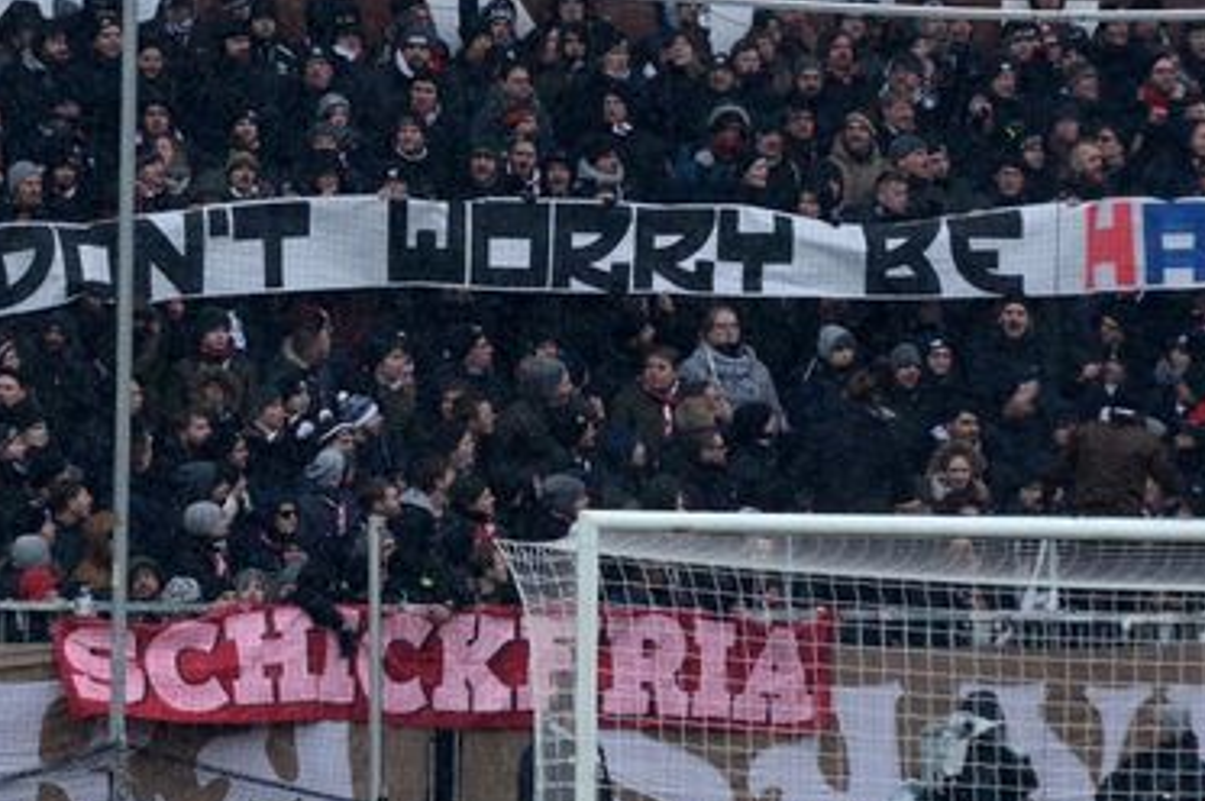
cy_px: 533
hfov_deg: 4.5
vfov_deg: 3.0
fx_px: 15350
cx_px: 756
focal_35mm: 459
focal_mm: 200
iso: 640
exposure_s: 1/800
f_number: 6.3
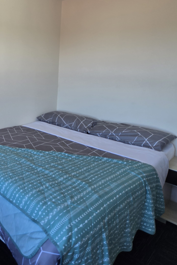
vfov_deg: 68.1
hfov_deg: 41.3
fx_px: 192
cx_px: -10
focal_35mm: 26
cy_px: 97
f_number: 2.2
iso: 50
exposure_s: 1/100
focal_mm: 2.2
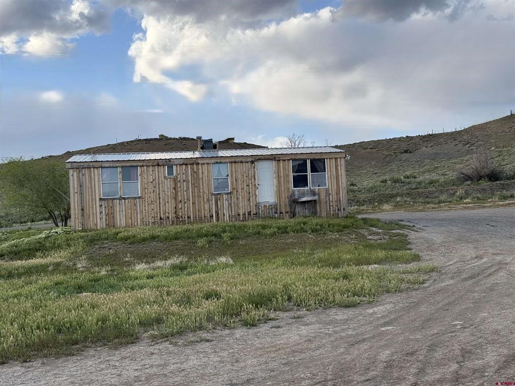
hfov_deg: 39.7
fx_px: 714
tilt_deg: +3.8
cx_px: 258
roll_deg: +3.3
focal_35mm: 48
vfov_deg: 30.3
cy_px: 193
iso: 64
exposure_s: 1/1575
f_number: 1.78
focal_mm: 6.76
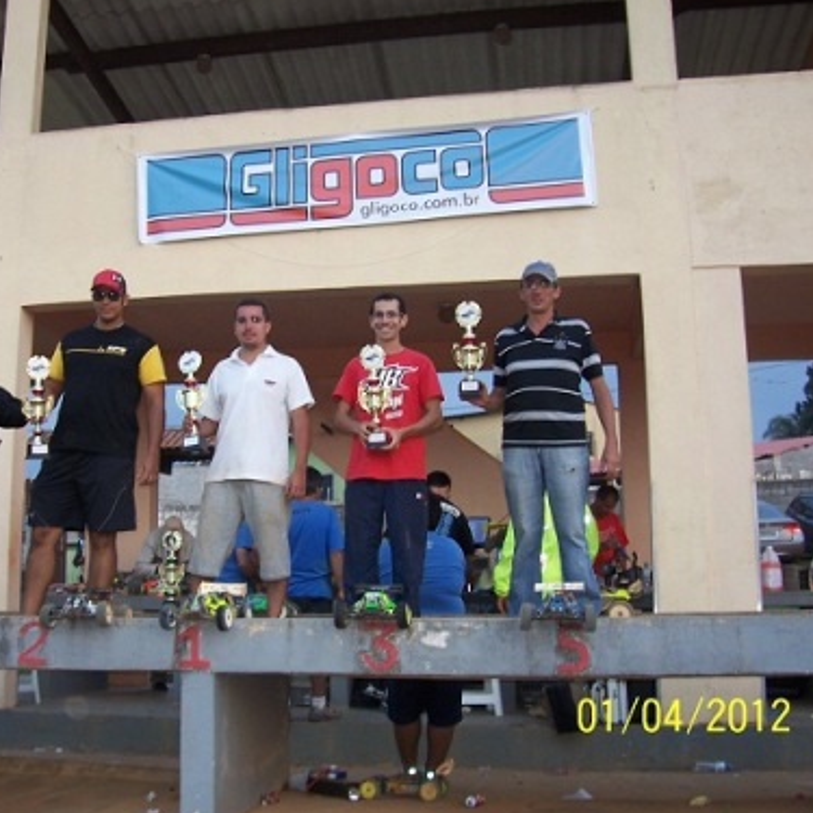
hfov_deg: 40.6
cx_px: 297
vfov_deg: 40.9
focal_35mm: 41
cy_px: 410
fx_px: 1089
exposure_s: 1/60
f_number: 2.7
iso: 80
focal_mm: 5.6
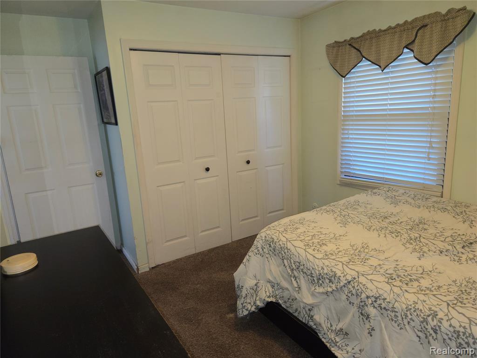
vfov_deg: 58.9
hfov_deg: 73.9
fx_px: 317
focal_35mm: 23
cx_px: 238
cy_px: 179
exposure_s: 1/30
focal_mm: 5.4
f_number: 1.8
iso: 100
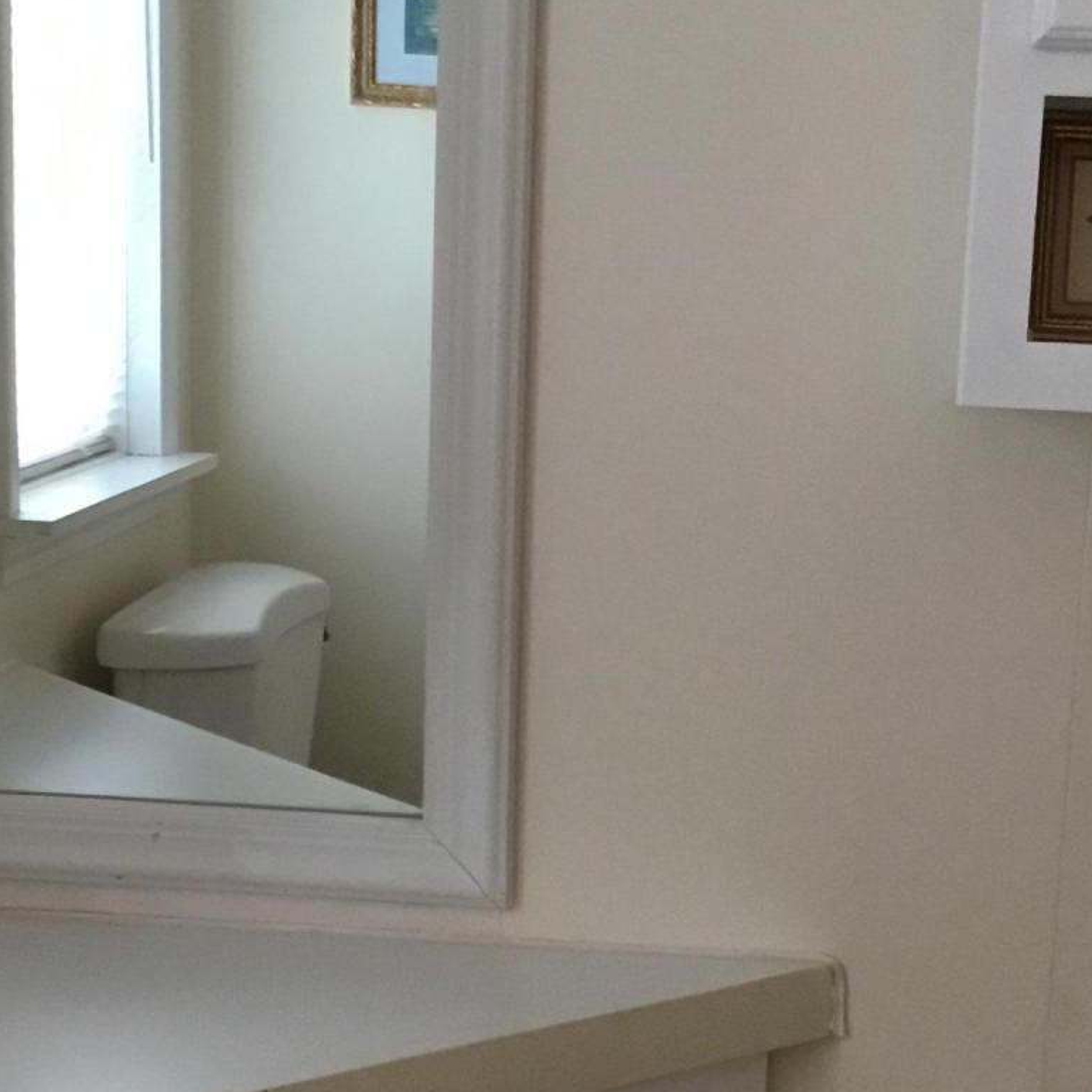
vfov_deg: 24.2
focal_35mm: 71
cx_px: 717
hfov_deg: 24.2
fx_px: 2534
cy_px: 707
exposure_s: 1/30
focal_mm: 3.3
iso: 125
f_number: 2.4
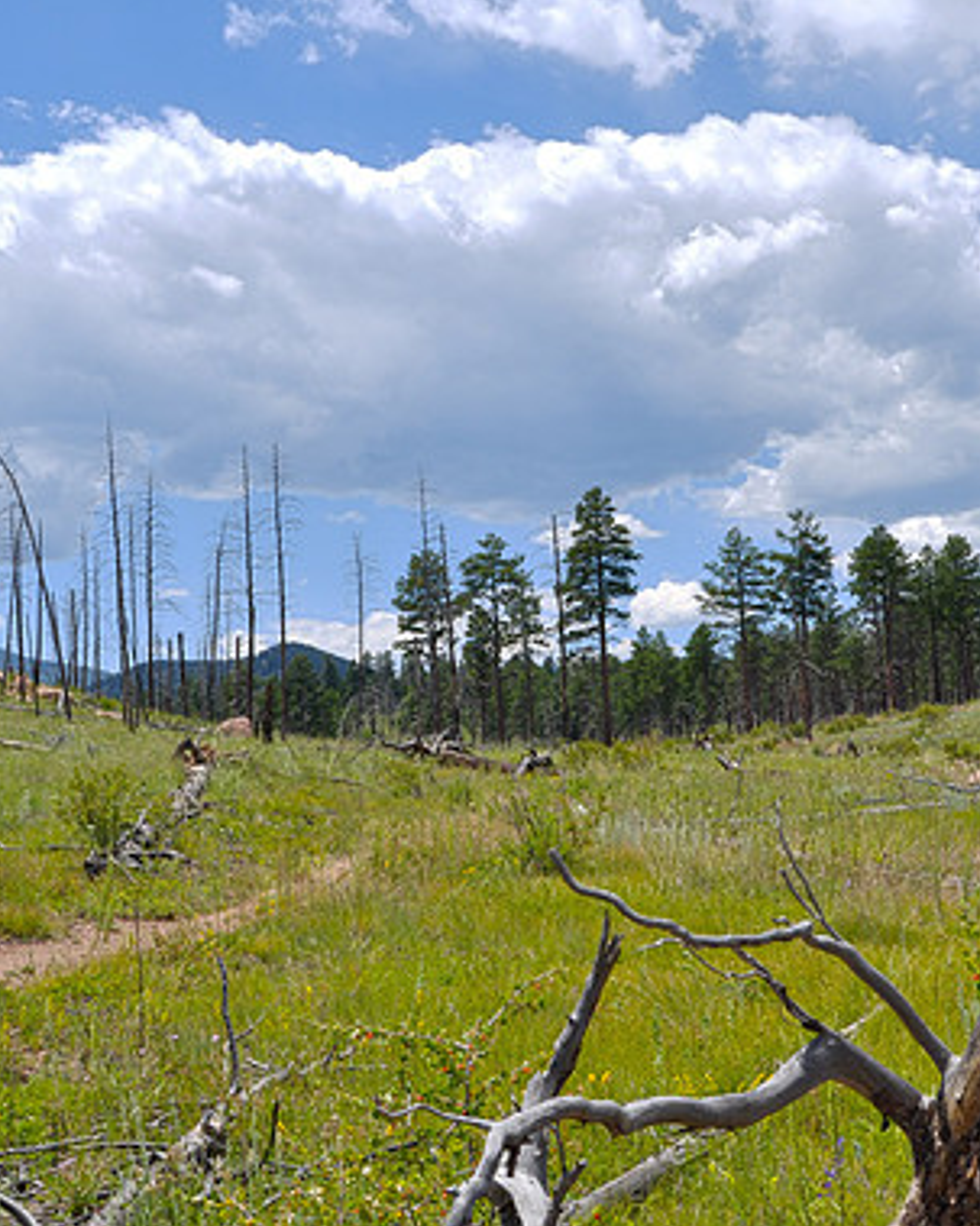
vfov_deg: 33.6
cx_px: 572
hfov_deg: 27.1
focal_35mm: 56
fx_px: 2031
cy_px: 610
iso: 200
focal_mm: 26
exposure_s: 1/100
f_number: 14
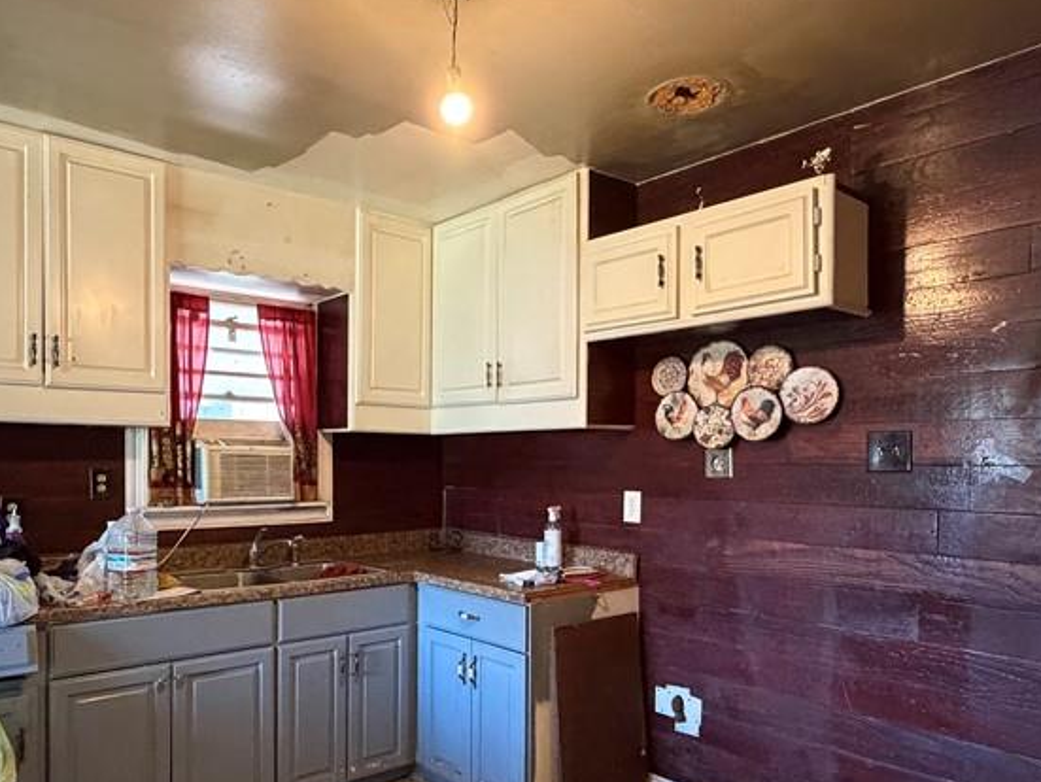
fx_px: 782
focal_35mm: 26
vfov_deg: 52.7
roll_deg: -0.7
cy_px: 470
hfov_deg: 66.9
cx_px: 446
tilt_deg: -1.4
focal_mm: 2.22
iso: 1000
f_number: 2.2
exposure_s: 1/60
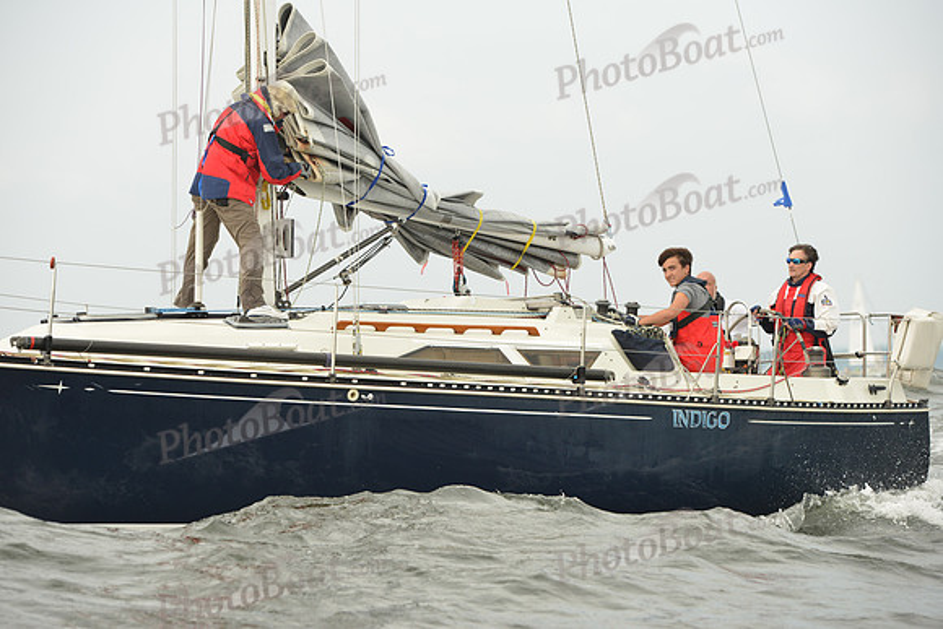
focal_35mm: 122
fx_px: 3196
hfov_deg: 16.8
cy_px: 314
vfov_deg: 11.2
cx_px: 472
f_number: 5.6
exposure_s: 1/1250
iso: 320
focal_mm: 122
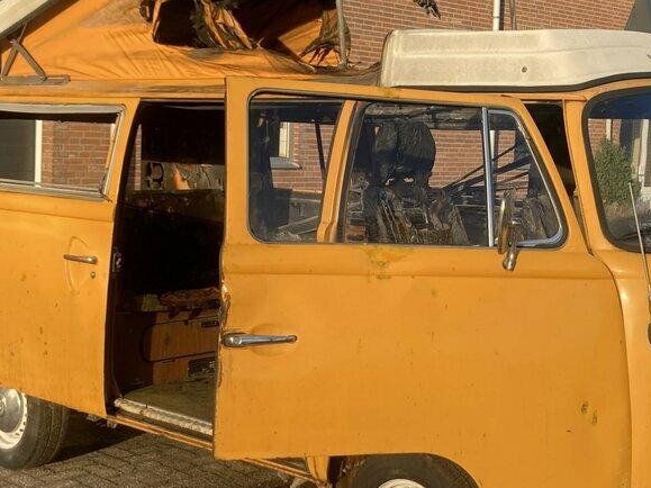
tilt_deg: -2.2
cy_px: 201
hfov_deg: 33.0
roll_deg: -2.8
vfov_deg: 25.2
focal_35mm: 58
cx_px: 422
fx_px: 1091
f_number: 1.8
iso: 20
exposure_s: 1/1000
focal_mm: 3.99
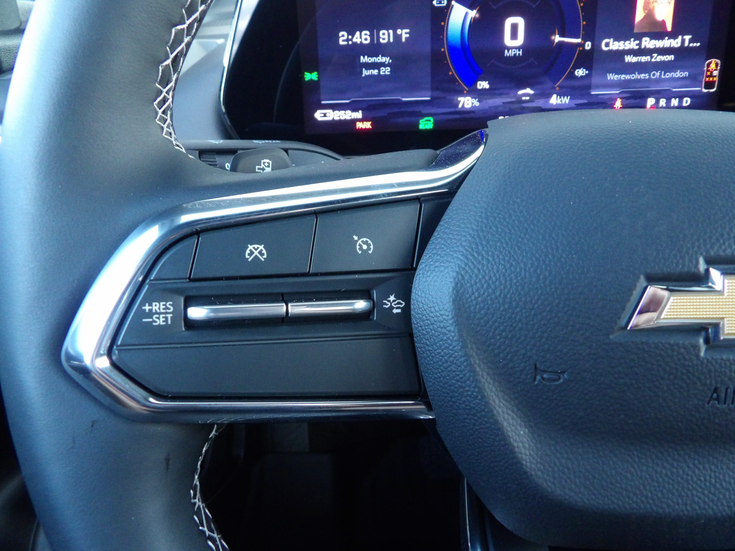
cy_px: 276
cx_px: 368
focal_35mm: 24
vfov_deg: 56.8
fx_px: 510
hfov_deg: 71.6
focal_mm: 4.3
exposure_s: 1/17
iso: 537
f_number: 3.2
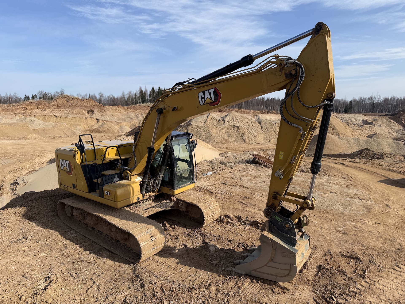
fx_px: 281
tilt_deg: -9.7
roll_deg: -0.5
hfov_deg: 71.6
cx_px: 202
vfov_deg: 56.8
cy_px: 152
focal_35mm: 24
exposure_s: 1/4405
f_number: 1.78
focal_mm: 6.76
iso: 80
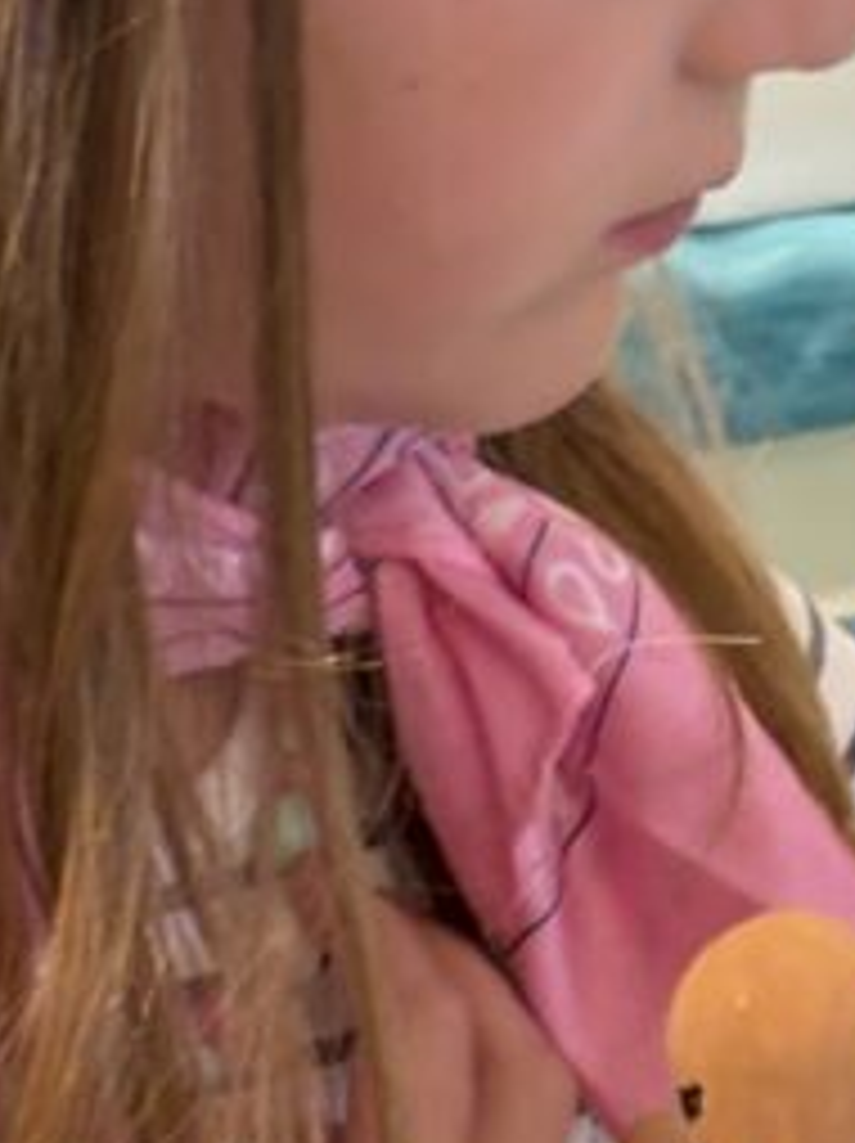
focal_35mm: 210
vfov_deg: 9.4
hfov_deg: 7.1
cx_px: 490
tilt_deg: -18.2
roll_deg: -1.2
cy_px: 1134
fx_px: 6928
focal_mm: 5.96
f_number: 1.6
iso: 64
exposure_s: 1/60
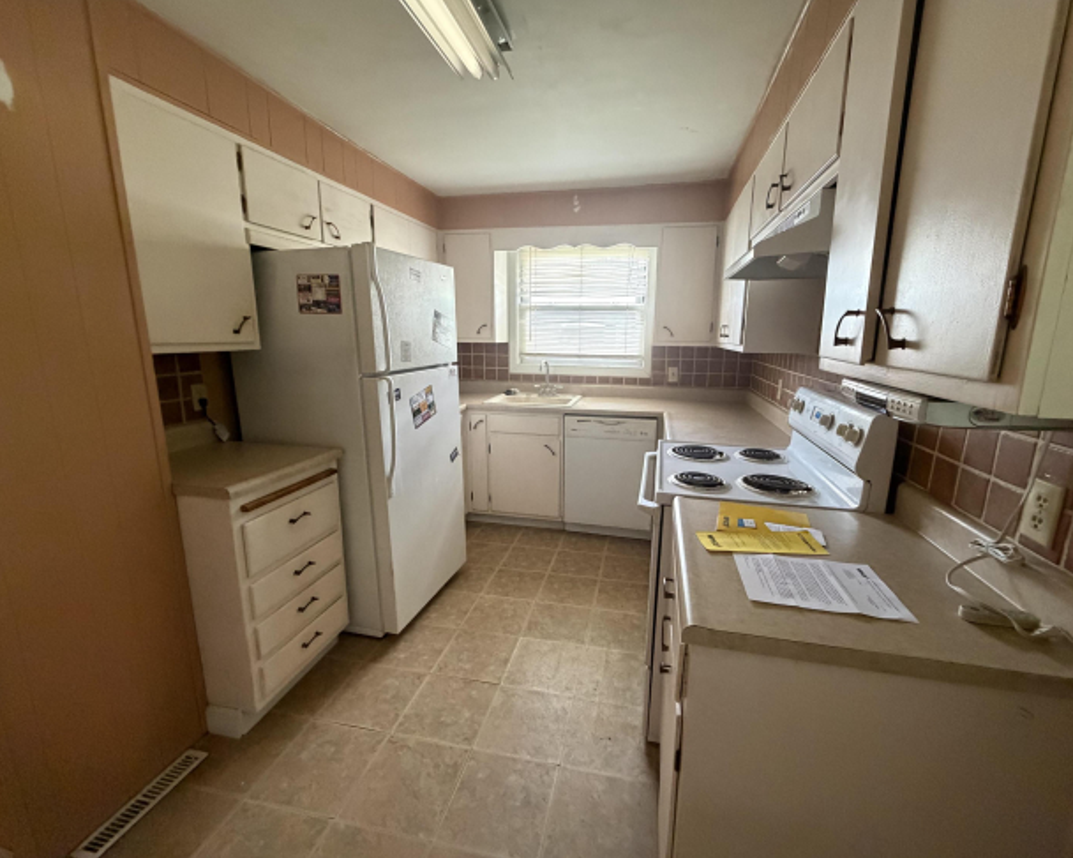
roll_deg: -1.0
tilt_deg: -11.9
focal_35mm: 15
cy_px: 425
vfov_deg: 84.0
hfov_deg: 96.8
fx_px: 476
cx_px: 560
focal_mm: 2.22
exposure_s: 1/60
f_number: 2.2
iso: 640
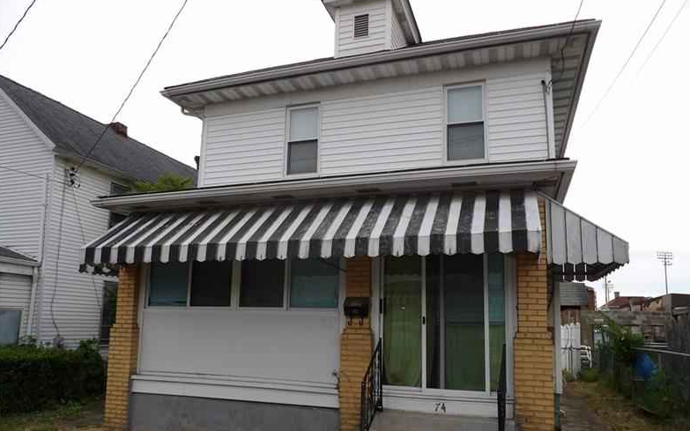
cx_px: 348
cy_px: 251
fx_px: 489
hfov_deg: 70.4
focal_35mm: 26
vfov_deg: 47.4
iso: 100
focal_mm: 4.3
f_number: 2.8
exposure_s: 1/620
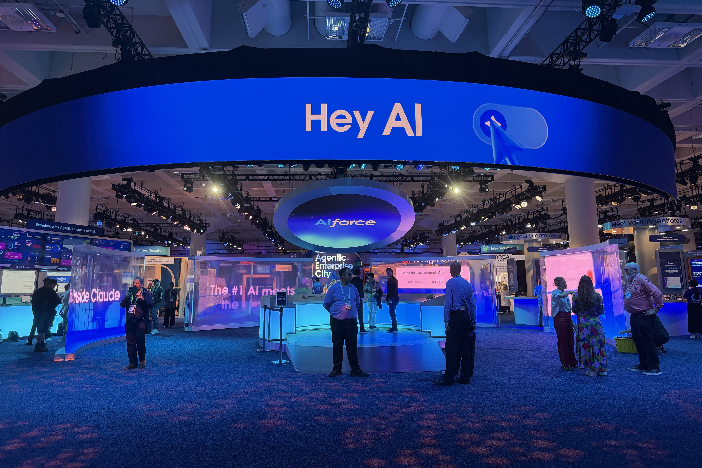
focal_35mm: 25
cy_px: 205
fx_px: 487
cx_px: 351
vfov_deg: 51.2
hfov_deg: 71.5
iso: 200
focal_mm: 6.76
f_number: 1.78
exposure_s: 1/133
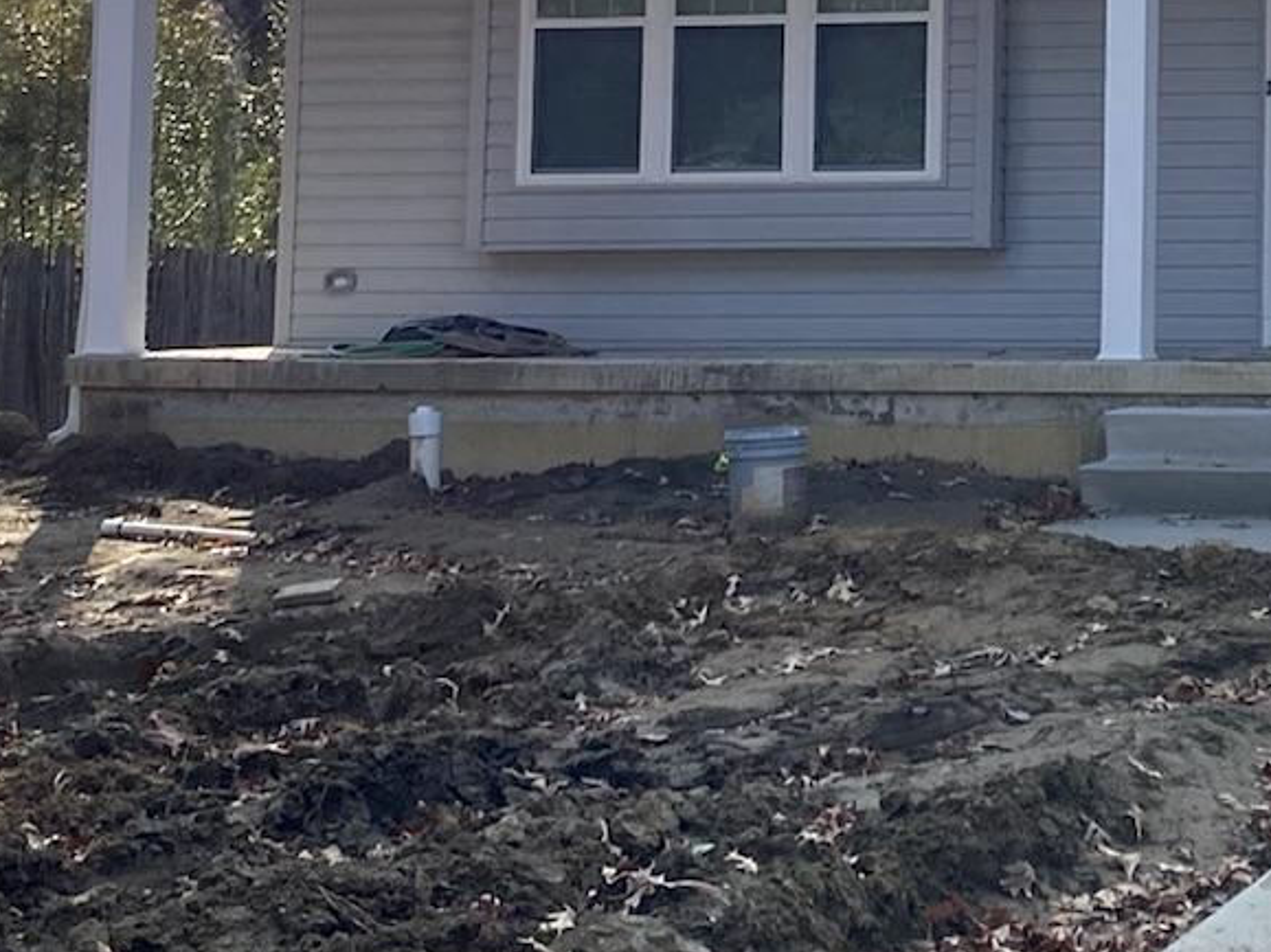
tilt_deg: +5.1
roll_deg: -0.5
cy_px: -42
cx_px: 1497
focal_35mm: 92
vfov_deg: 15.7
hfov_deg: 20.1
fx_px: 3377
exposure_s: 1/2513
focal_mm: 4.25
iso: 32
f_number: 1.8
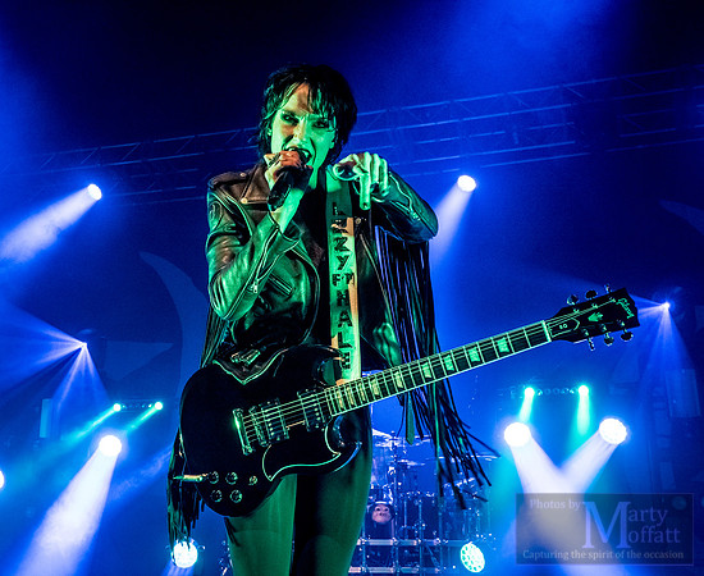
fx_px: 971
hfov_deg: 39.7
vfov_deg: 33.0
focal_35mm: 46
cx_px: 284
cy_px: 261
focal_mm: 20
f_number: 4
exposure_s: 1/100
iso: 1600
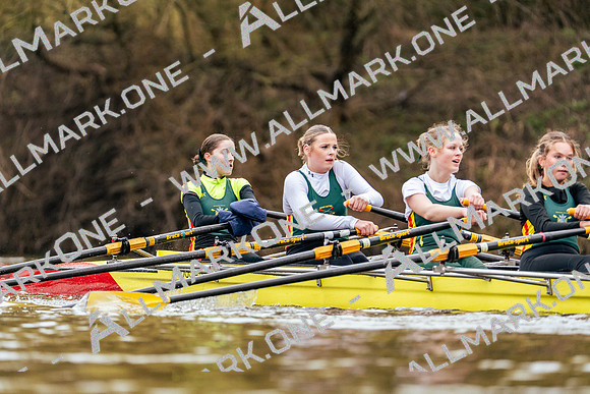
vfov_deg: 2.7
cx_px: 295
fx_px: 8294
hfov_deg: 4.1
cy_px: 197
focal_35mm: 506
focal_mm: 506
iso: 2500
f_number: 6.3
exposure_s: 1/2000
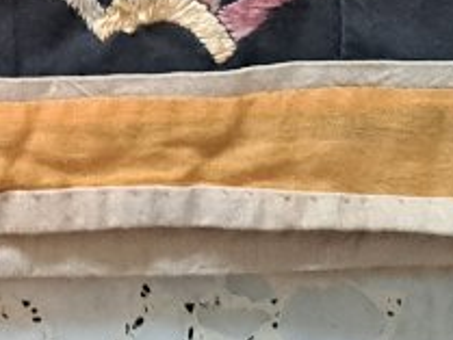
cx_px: -609
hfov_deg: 11.8
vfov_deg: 9.9
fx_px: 1807
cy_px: -357
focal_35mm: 138
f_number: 1.8
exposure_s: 1/33
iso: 400
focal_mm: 5.23
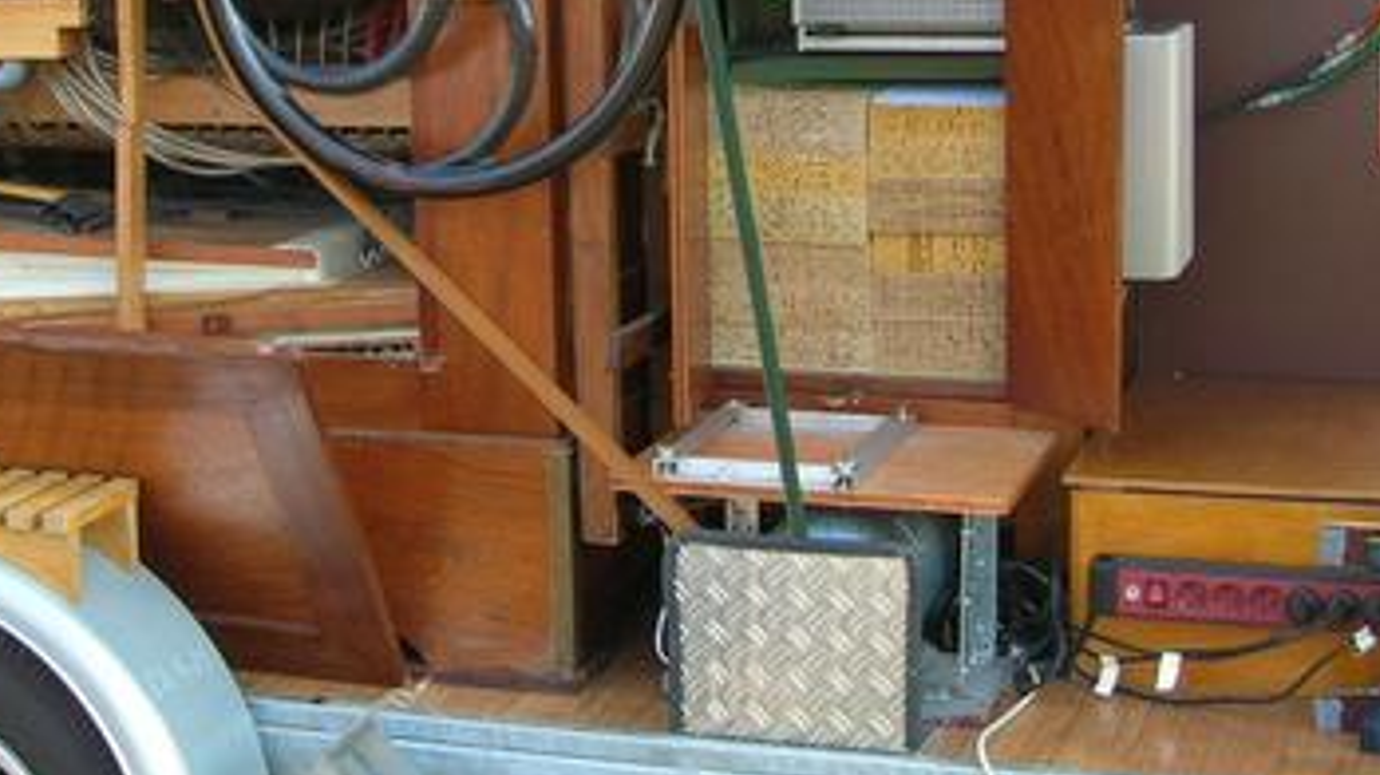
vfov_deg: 17.1
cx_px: 637
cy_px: 178
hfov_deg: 30.2
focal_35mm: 70
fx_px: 2560
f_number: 2.8
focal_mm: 5.8
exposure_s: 1/117
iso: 50
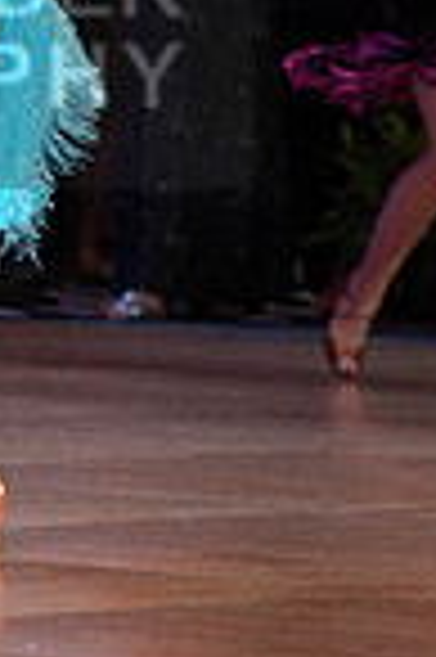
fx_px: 7593
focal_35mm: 417
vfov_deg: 4.9
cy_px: 40
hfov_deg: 3.3
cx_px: -366
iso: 2000
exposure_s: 1/200
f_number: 4
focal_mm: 105
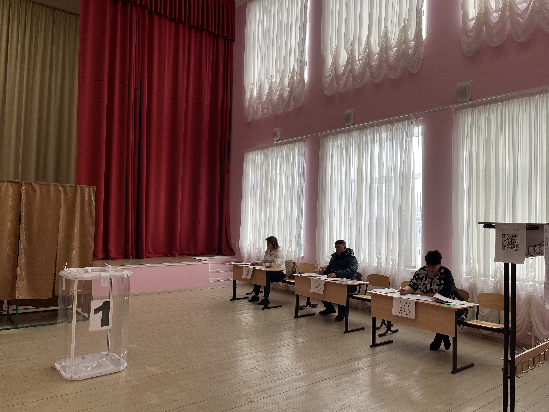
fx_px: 412
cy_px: 206
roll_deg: -1.1
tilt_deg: +2.1
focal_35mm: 26
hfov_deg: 67.3
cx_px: 274
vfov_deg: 53.1
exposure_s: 1/100
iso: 40
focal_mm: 5.1
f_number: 1.6
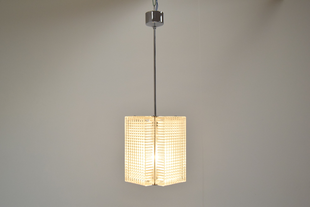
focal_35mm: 36
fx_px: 310
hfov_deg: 53.1
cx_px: 155
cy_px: 104
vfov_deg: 36.9
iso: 1600
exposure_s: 1/250
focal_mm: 24
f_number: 8
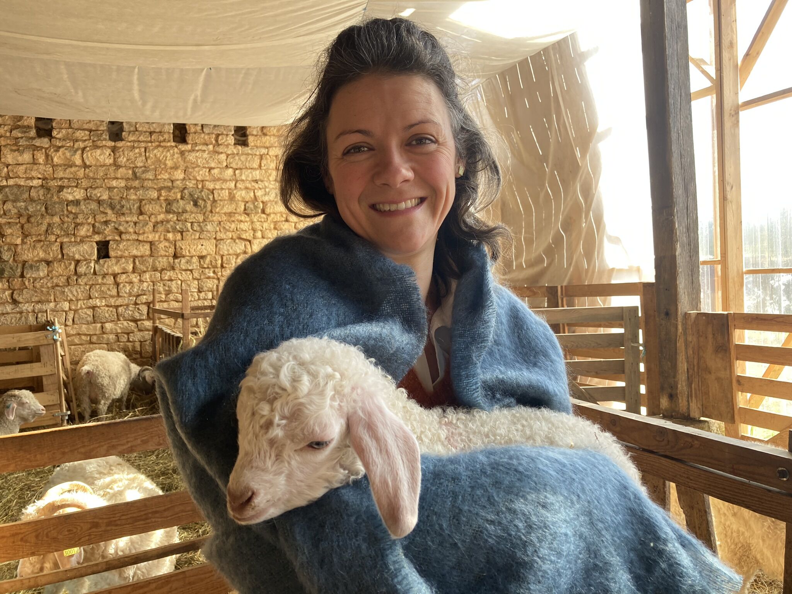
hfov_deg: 63.4
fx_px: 641
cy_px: 297
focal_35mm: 28
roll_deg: +2.6
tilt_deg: -1.2
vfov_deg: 49.7
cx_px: 396
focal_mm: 3.99
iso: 40
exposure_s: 1/121
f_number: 1.8
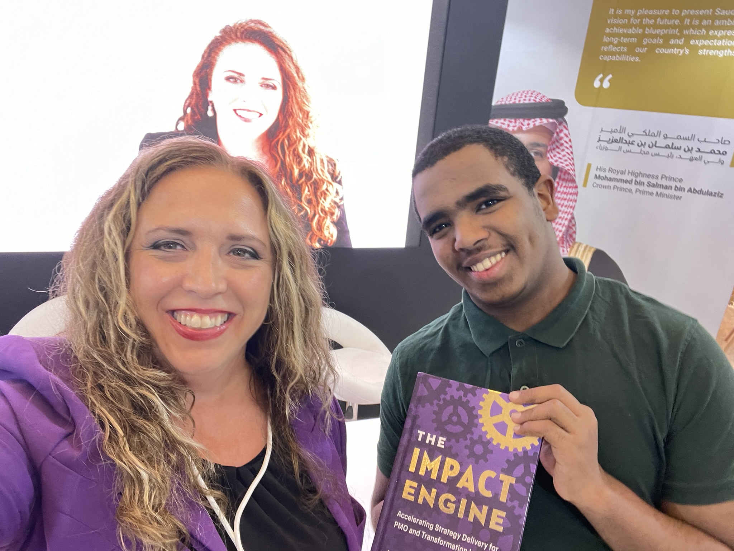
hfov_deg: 73.9
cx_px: 367
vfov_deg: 58.9
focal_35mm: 23
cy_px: 276
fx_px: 488
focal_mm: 2.71
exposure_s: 1/30
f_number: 2.2
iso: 400
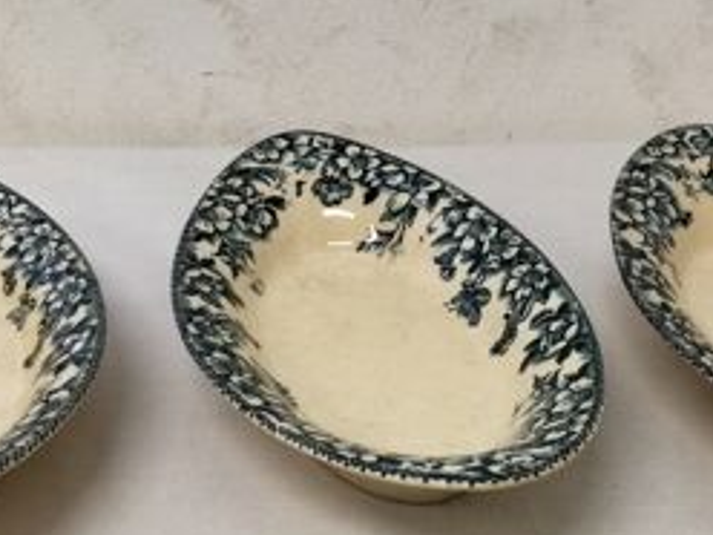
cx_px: 385
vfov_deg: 25.0
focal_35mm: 58
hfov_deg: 33.2
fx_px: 1195
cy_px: 394
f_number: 2.2
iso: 64
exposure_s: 1/50
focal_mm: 2.38
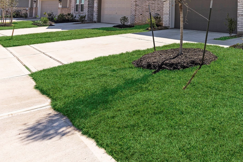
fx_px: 236
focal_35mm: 35
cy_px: 1
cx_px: 228
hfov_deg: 47.6
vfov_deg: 34.5
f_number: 8
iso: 400
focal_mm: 17
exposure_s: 1/1250
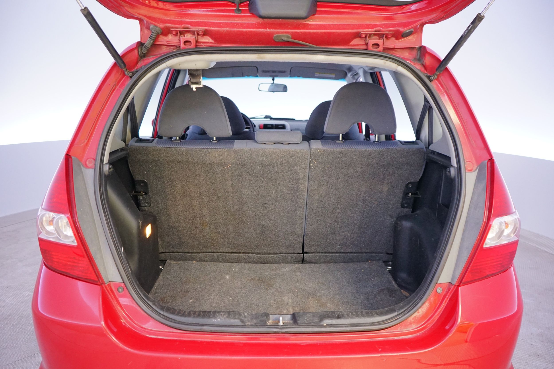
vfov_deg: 46.4
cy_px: 184
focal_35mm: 28
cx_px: 277
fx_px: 431
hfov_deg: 65.5
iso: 2500
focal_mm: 28
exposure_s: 1/60
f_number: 3.5
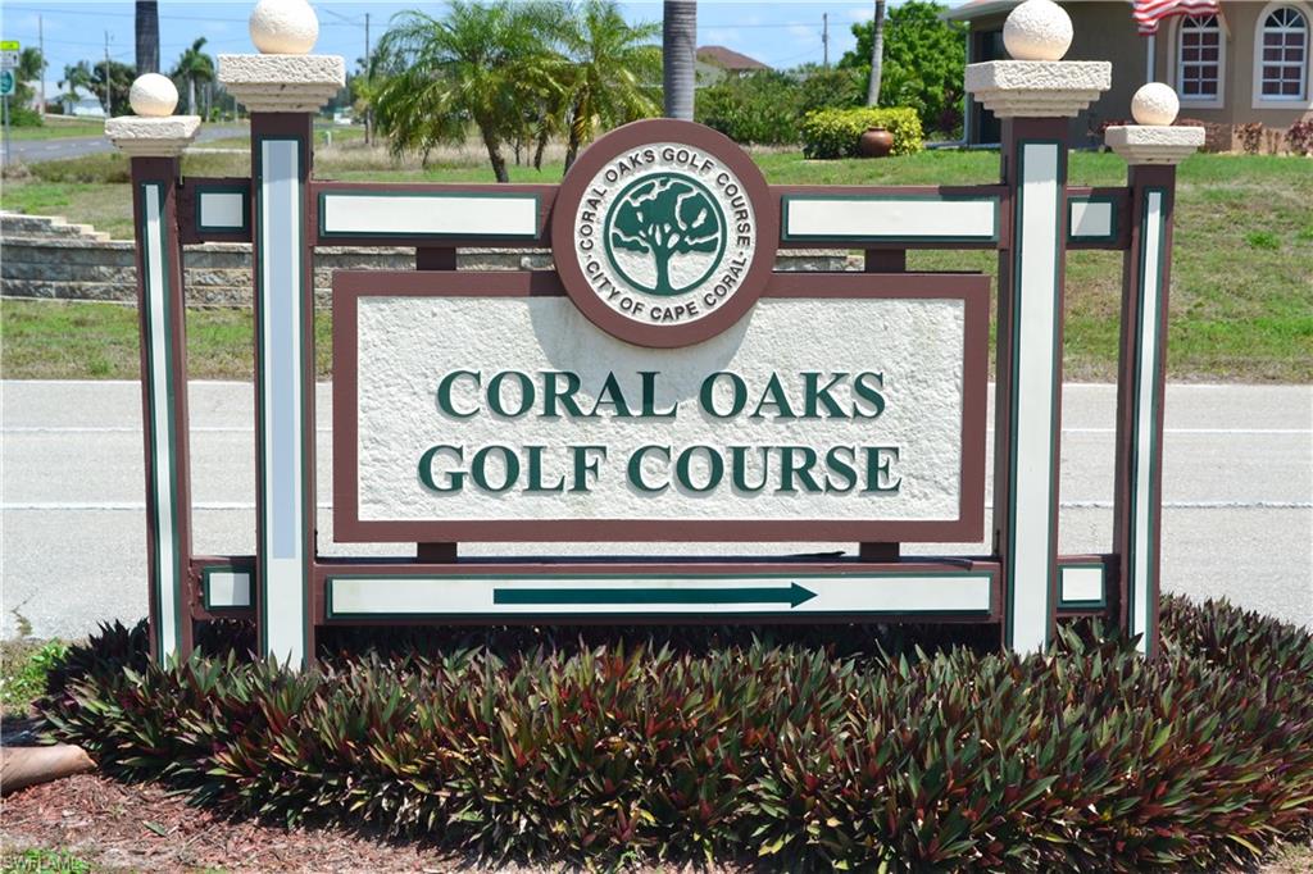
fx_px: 2516
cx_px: 656
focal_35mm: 69
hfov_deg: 29.3
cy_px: 437
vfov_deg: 19.7
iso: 400
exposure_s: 1/400
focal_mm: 46
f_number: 11
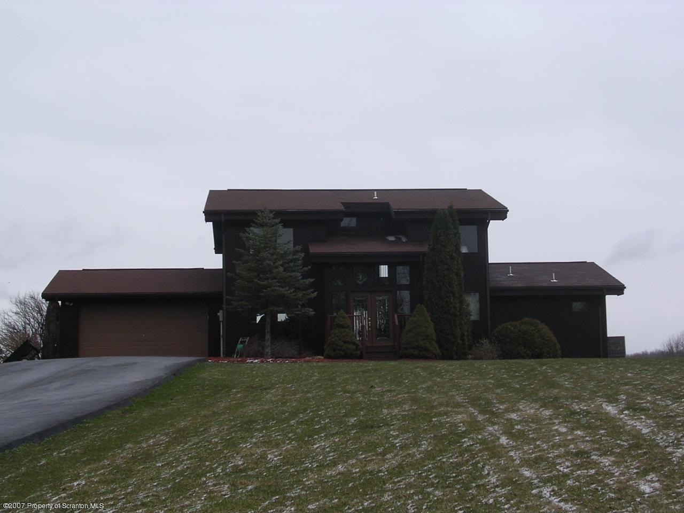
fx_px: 1186
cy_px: 256
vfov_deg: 24.4
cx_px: 342
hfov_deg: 32.2
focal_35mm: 60
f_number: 3.4
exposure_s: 1/763
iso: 100
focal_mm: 9.1
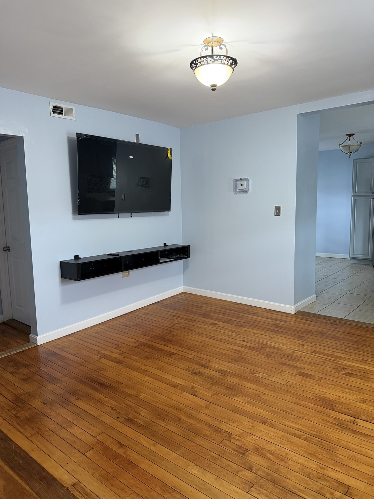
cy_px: 250
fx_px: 346
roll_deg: +0.7
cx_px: 187
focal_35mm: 24
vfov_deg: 71.6
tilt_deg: -7.4
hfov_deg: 56.8
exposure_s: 1/60
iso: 320
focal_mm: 6.76
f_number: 1.78
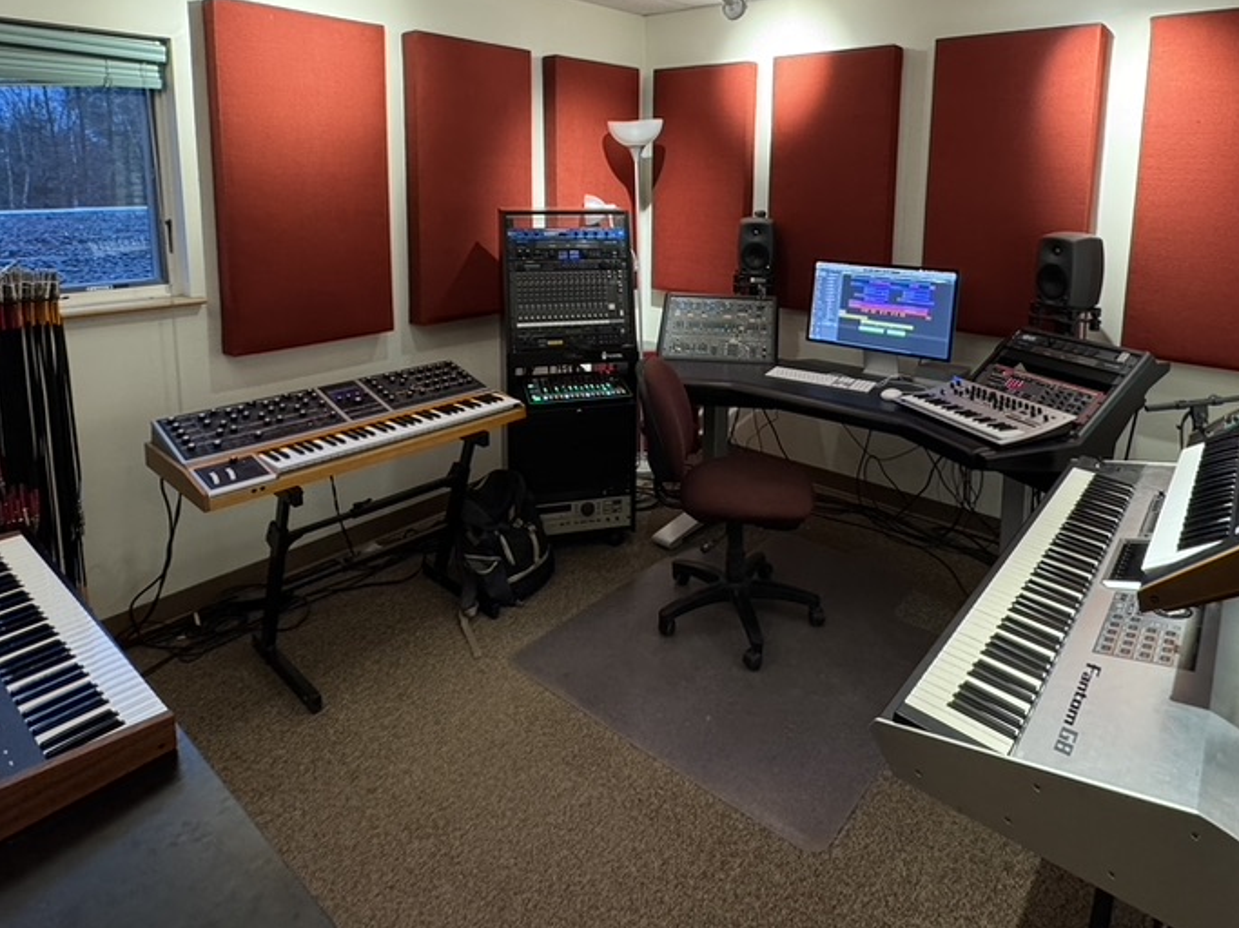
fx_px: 752
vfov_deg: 61.0
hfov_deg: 78.9
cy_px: 268
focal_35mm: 21
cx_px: 666
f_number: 2.2
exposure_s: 1/60
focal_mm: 2.22
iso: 320
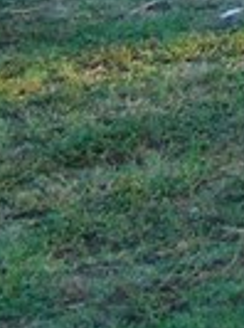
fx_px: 1823
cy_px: -570
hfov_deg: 6.6
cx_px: 868
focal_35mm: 193
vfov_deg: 8.9
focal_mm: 4.5
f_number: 3
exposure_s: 1/160
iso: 80
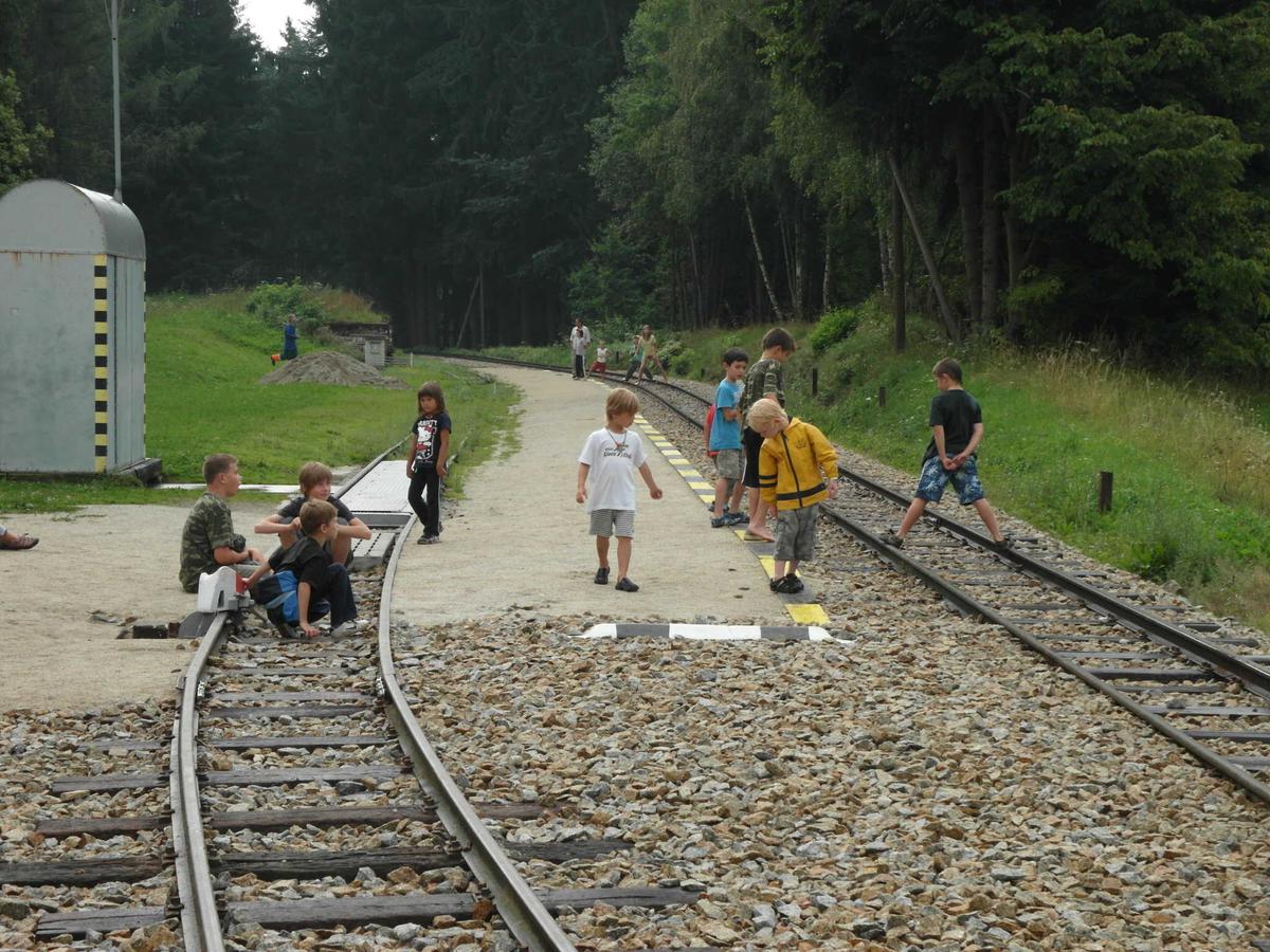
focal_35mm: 72
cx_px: 635
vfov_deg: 20.4
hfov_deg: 27.0
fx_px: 2642
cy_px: 476
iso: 200
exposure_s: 1/125
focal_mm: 15.6
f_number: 4.3
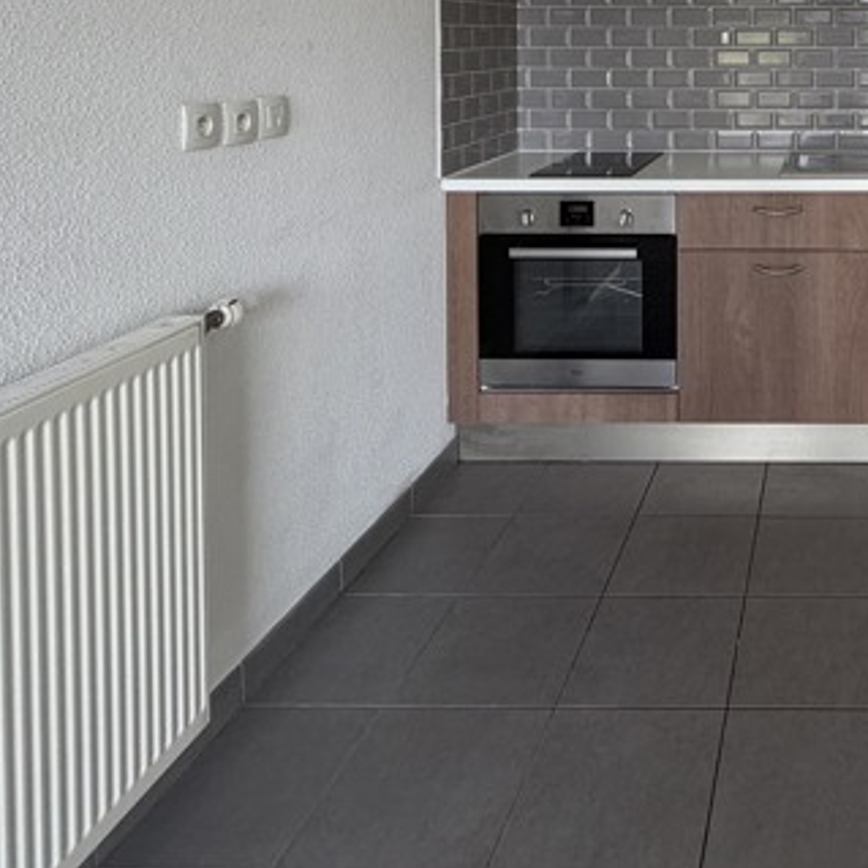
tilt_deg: -0.9
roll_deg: +0.5
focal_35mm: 31
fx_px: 879
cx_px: 835
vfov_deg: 46.3
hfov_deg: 45.7
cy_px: 54
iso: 100
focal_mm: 2.22
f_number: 2.2
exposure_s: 1/121
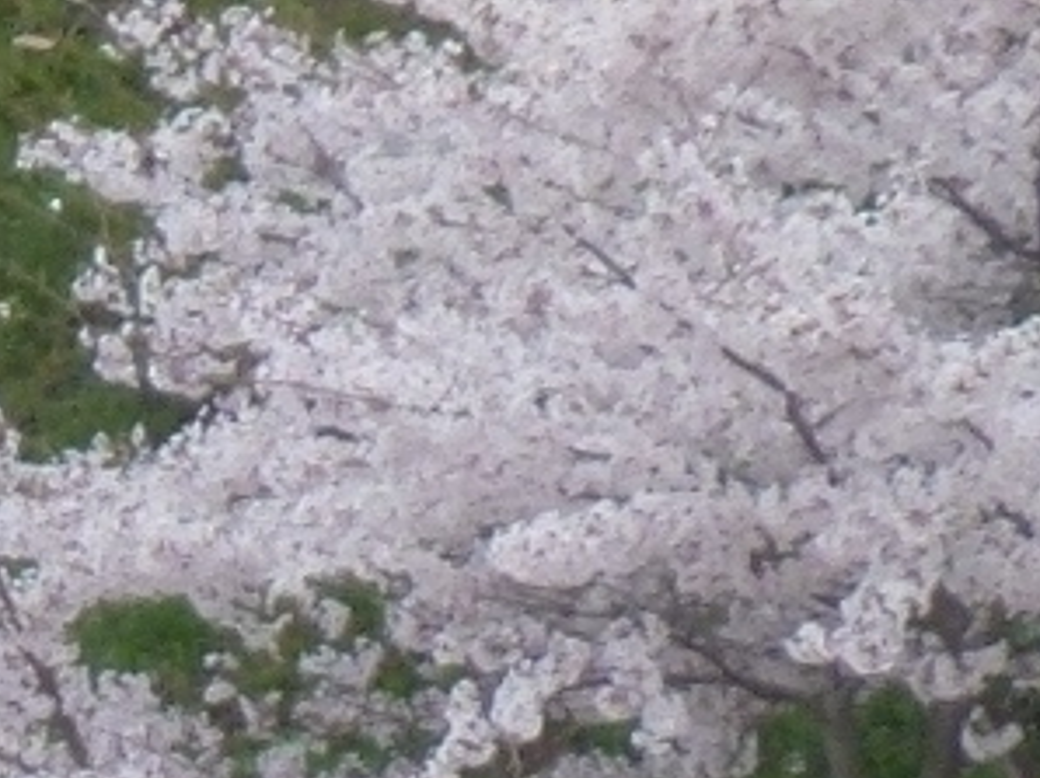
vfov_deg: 0.8
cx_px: -2192
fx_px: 54936
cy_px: 2672
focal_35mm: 1830
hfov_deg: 1.1
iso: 100
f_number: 5.6
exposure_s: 1/125
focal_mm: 47.7
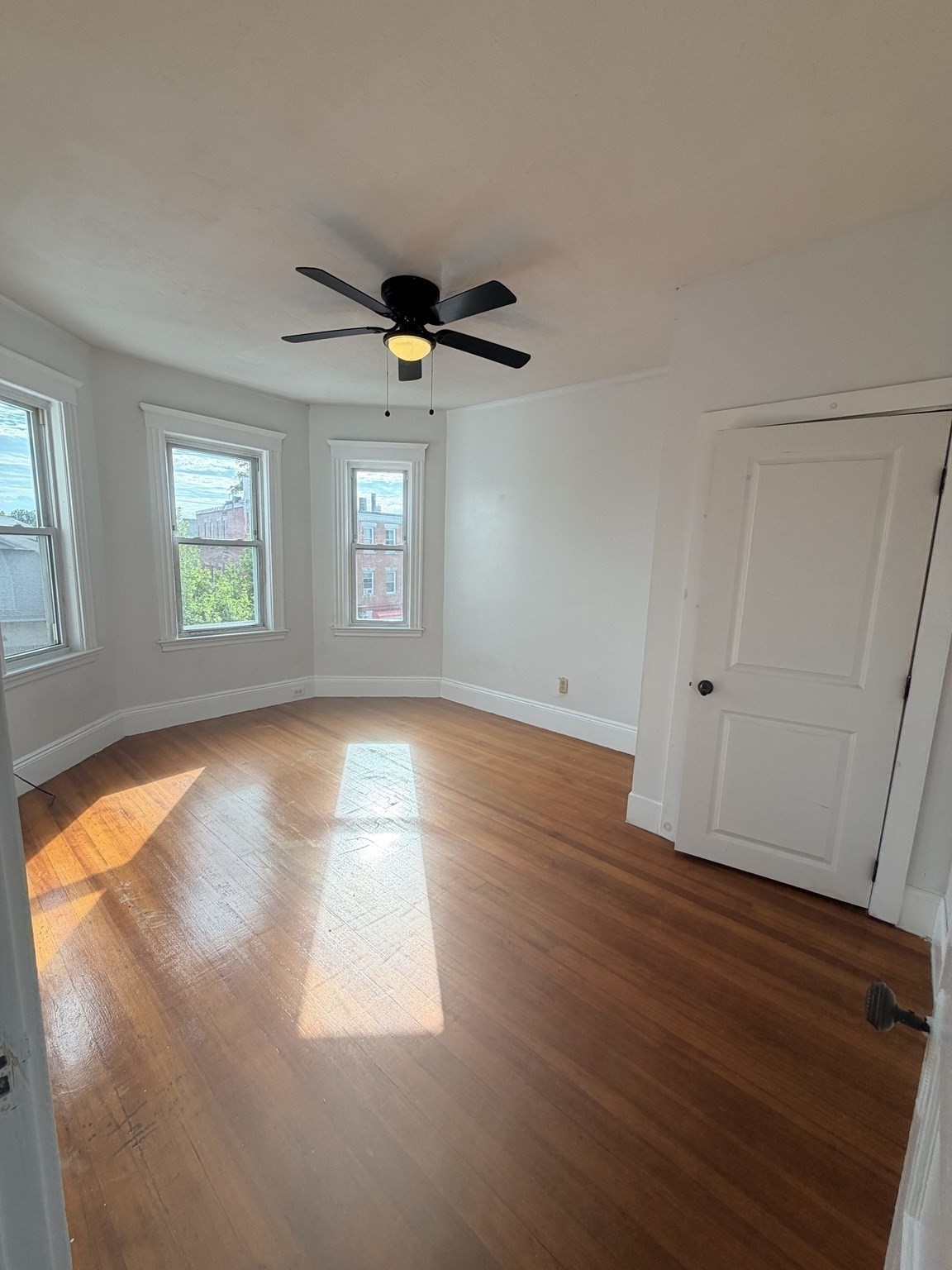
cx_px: 476
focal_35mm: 14
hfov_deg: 85.7
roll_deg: -2.1
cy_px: 635
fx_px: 513
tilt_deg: -9.0
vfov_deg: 102.1
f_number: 2.2
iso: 64
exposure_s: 1/228
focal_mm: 2.22
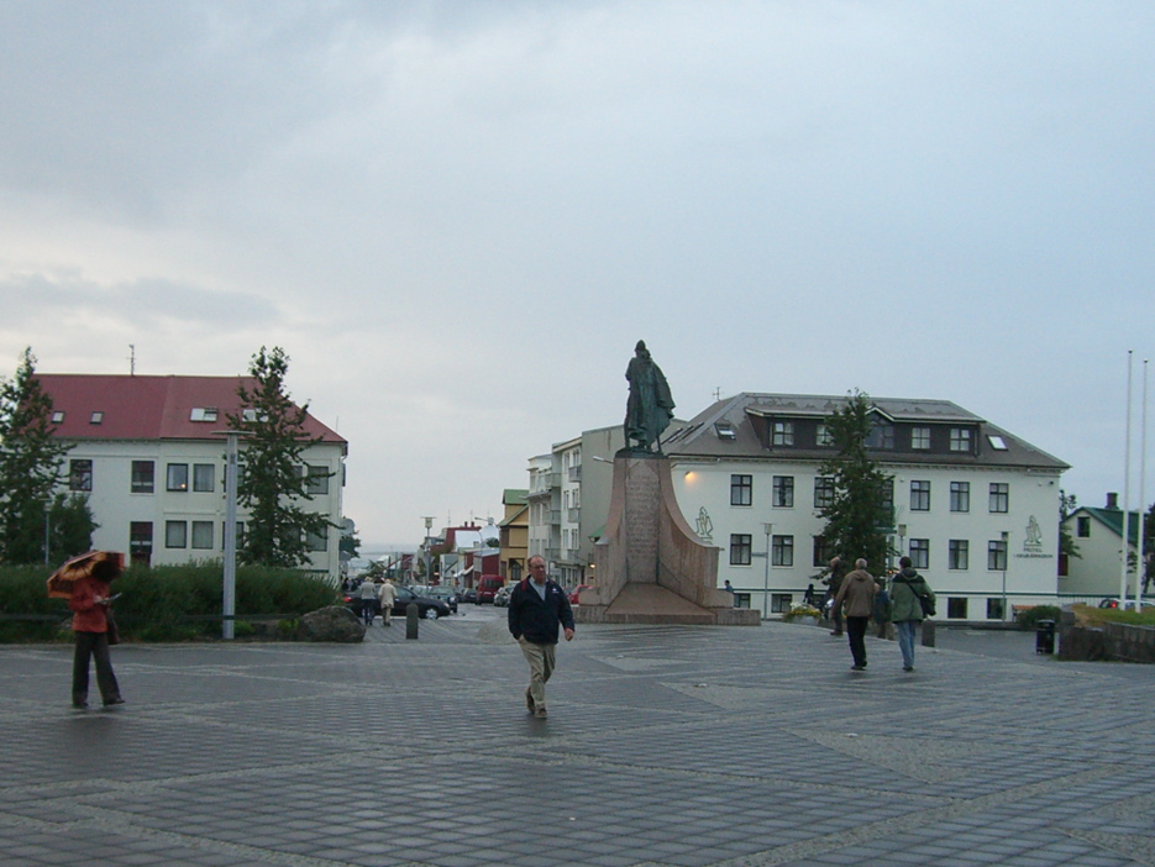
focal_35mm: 52
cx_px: 523
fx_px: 1736
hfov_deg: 36.8
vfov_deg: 28.0
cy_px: 525
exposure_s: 1/100
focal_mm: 6.2
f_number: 2.7
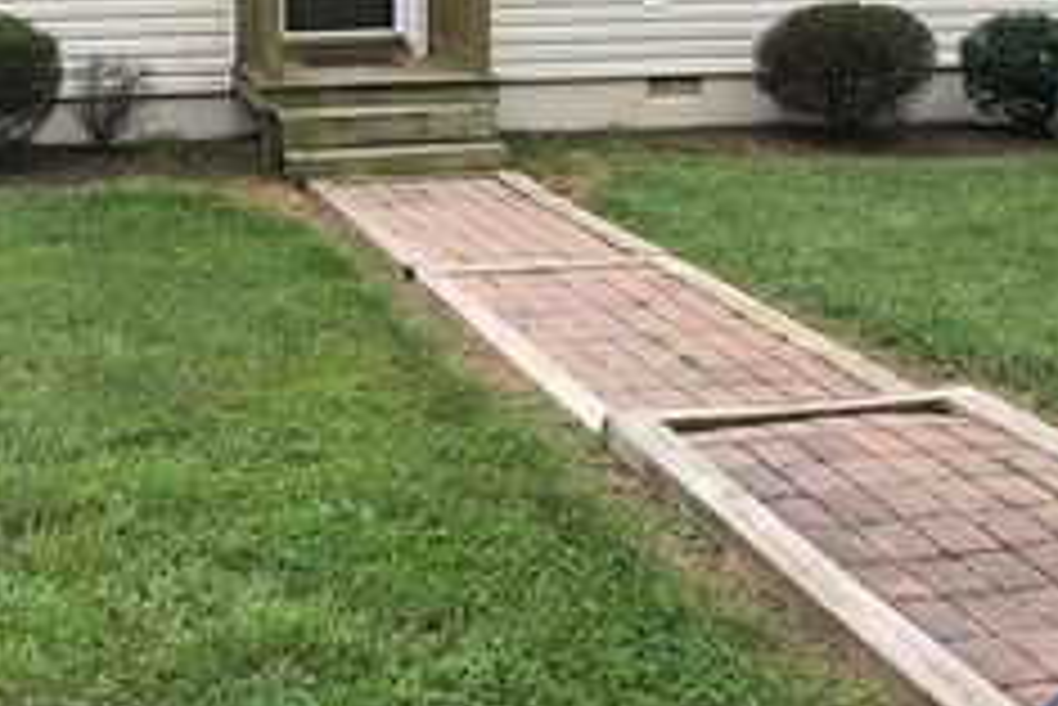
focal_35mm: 62
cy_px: -61
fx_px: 1823
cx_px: 365
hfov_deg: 32.1
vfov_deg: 20.9
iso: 20
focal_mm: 3.99
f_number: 1.8
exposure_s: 1/1140
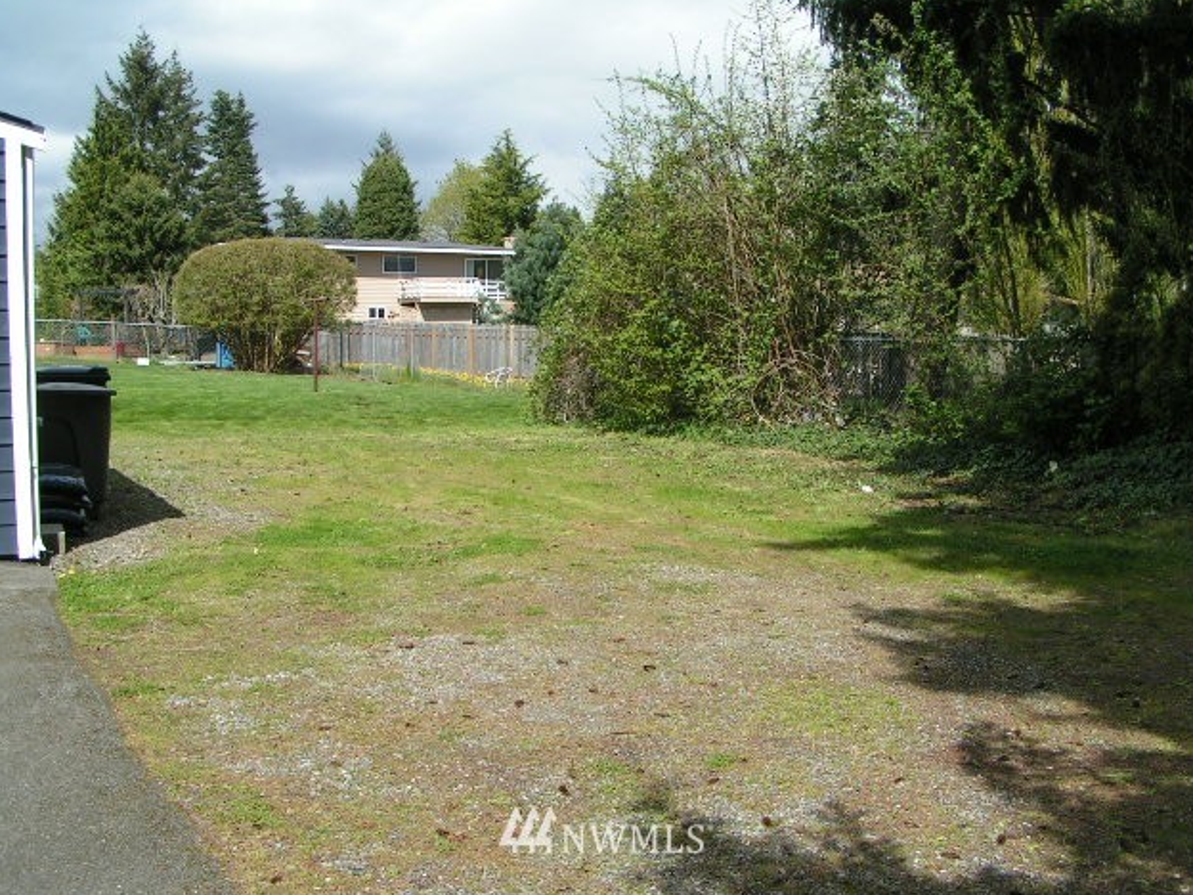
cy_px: 444
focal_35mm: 39
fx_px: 1344
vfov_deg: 36.8
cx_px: 606
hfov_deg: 47.9
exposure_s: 1/320
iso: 50
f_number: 5.6
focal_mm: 5.8
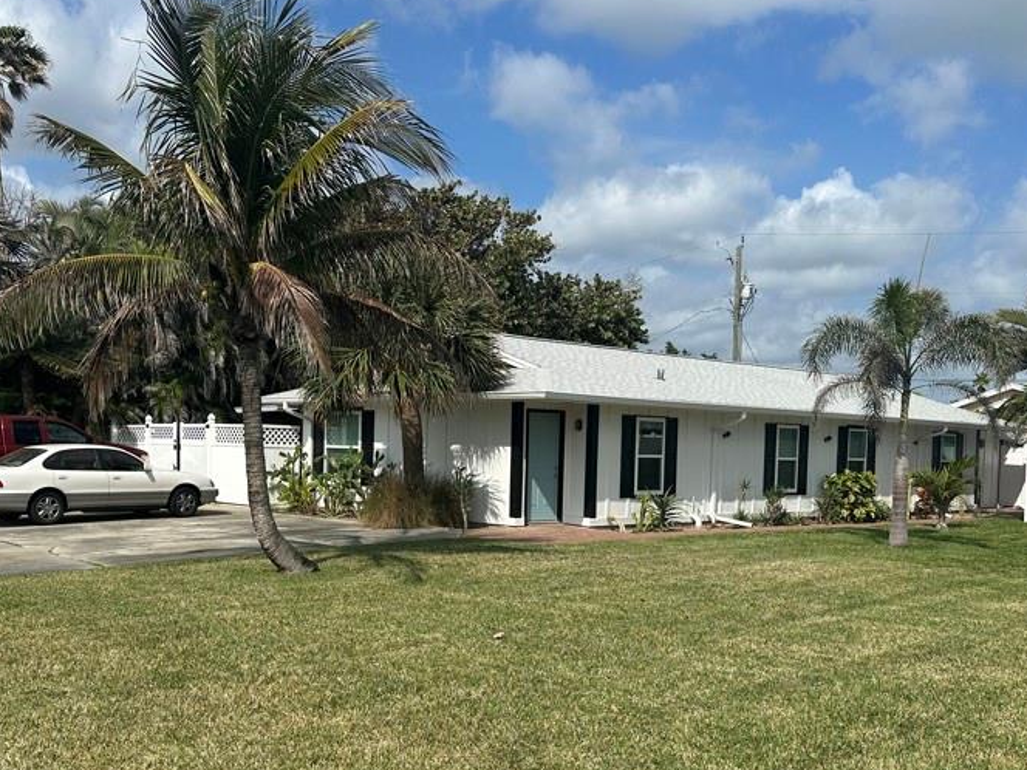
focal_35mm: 37
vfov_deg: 38.3
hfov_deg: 50.1
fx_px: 1098
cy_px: 496
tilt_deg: -2.6
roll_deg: -2.1
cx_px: 479
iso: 80
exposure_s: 1/7576
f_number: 1.78
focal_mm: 6.86
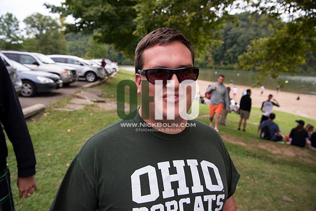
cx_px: 158
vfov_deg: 53.2
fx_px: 211
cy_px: 106
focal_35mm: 24
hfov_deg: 73.7
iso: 640
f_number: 5
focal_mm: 24
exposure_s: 1/400
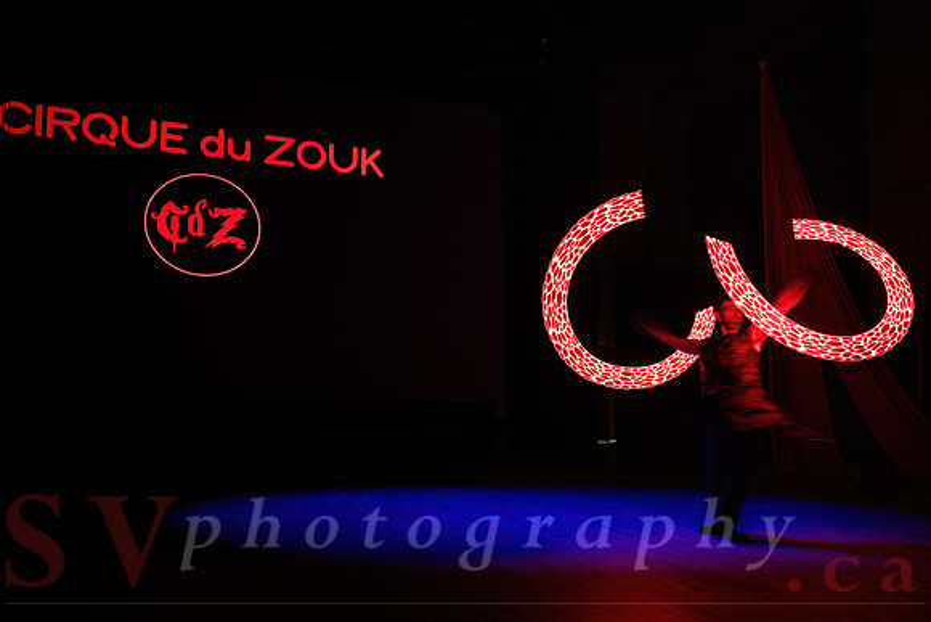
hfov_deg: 61.5
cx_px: 529
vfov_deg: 43.4
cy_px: 353
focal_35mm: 30
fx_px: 779
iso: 400
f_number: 4
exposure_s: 1/4
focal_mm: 26.5
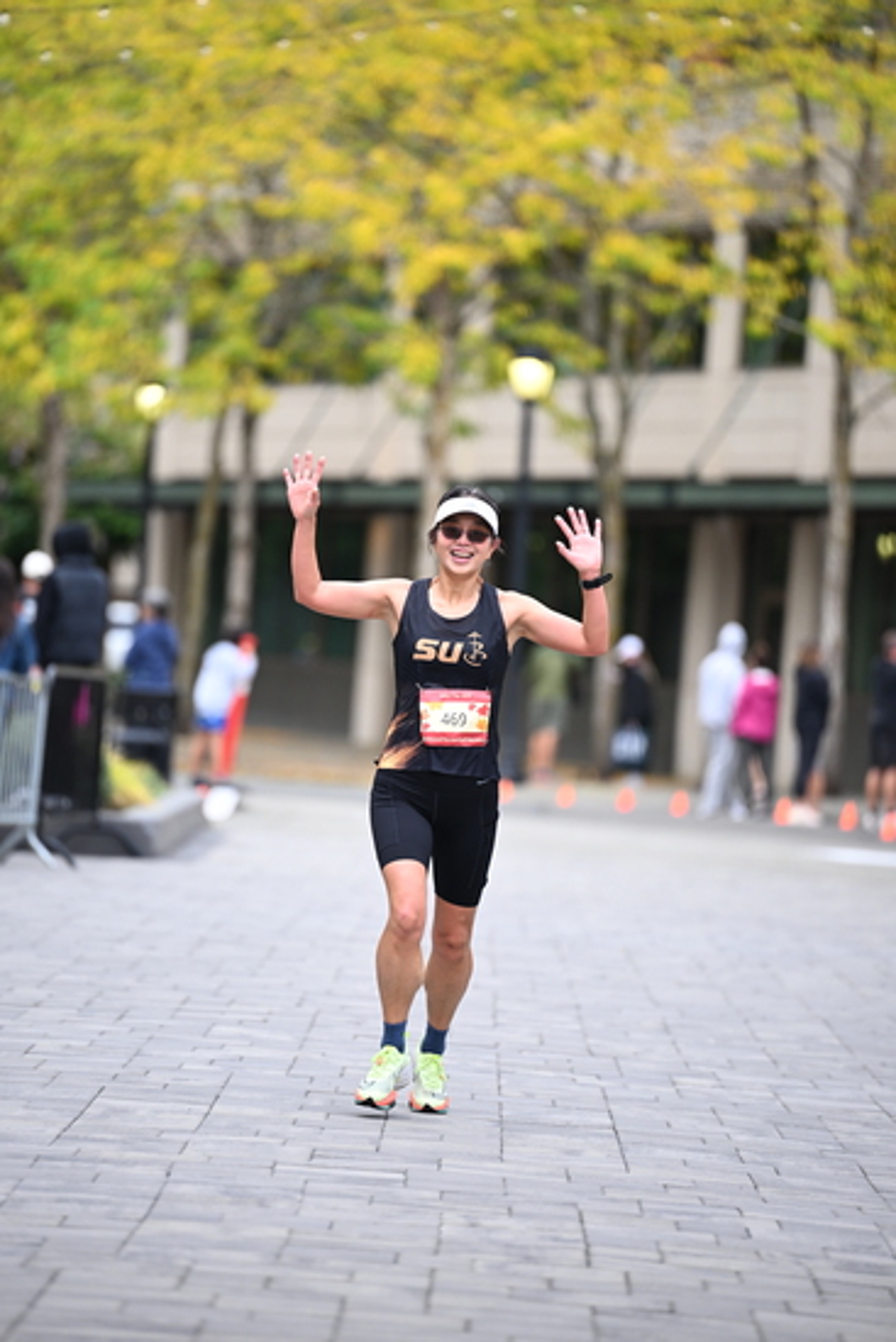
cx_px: 448
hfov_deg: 6.9
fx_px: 7461
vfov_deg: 10.3
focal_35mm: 200
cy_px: 671
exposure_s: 1/2000
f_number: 2.8
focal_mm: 200
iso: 1000
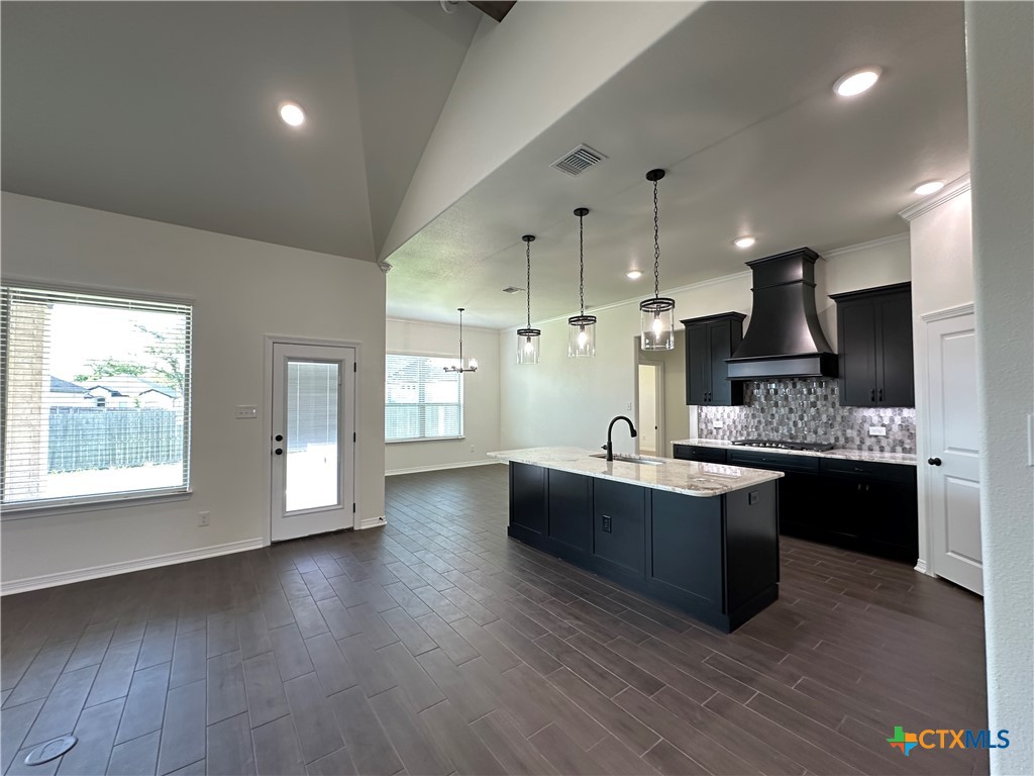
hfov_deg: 102.1
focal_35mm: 14
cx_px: 517
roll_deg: -0.2
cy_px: 388
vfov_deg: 85.7
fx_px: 418
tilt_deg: +0.8
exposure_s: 1/60
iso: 250
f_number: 2.2
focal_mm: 2.22
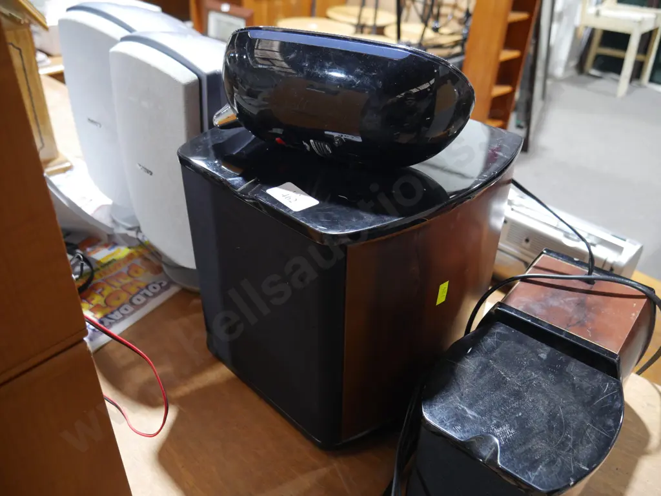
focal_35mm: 28
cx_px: 330
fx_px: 535
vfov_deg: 49.8
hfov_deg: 63.4
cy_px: 248
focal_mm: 14
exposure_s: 1/60
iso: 1000
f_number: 3.5
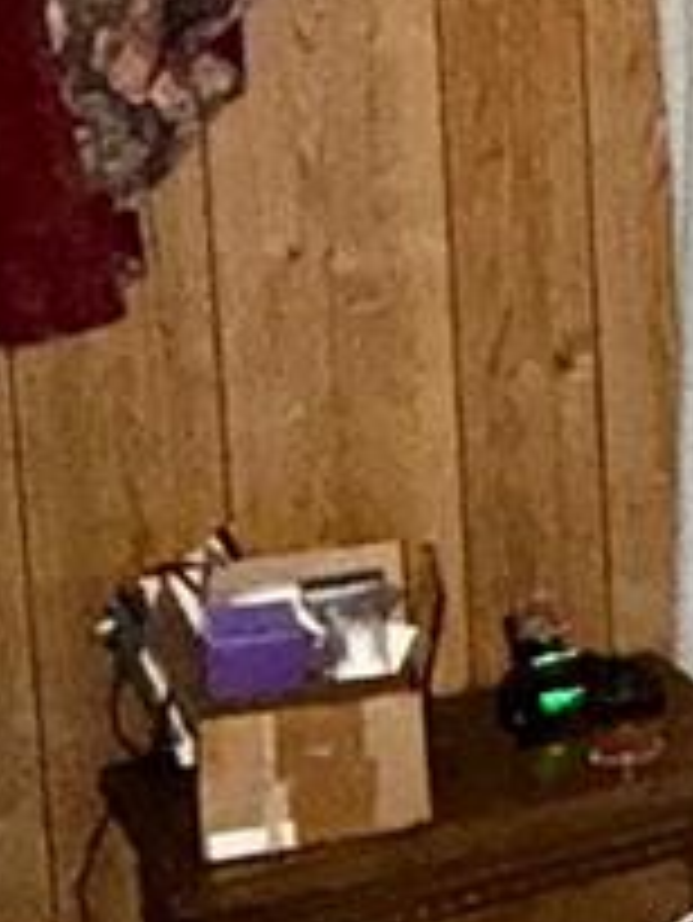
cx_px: 1629
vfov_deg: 23.5
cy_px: 216
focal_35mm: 82
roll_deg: -1.0
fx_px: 2187
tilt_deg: -7.2
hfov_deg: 13.5
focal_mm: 2.22
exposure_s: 1/26
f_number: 2.2
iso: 400
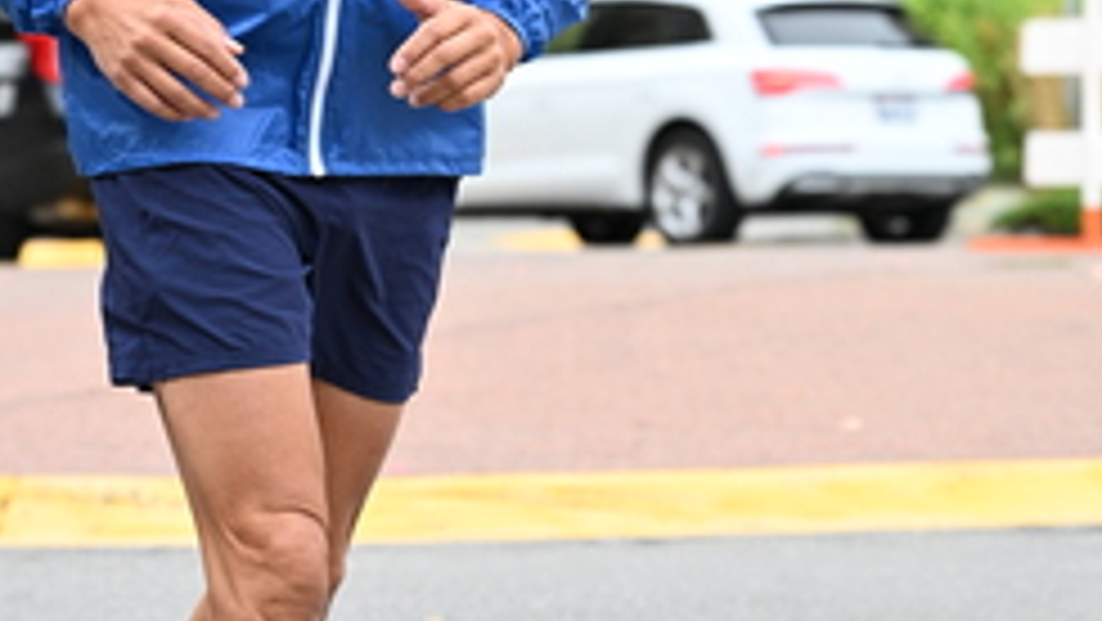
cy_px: -117
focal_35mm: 195
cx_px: 434
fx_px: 5700
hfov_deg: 11.0
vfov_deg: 6.2
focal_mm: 83
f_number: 4
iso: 1600
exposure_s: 1/640
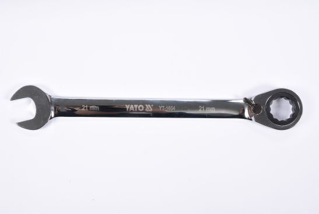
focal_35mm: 57
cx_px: 160
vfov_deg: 23.8
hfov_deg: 35.0
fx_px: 506
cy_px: 107
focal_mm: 38
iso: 250
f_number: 14
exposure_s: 1/125
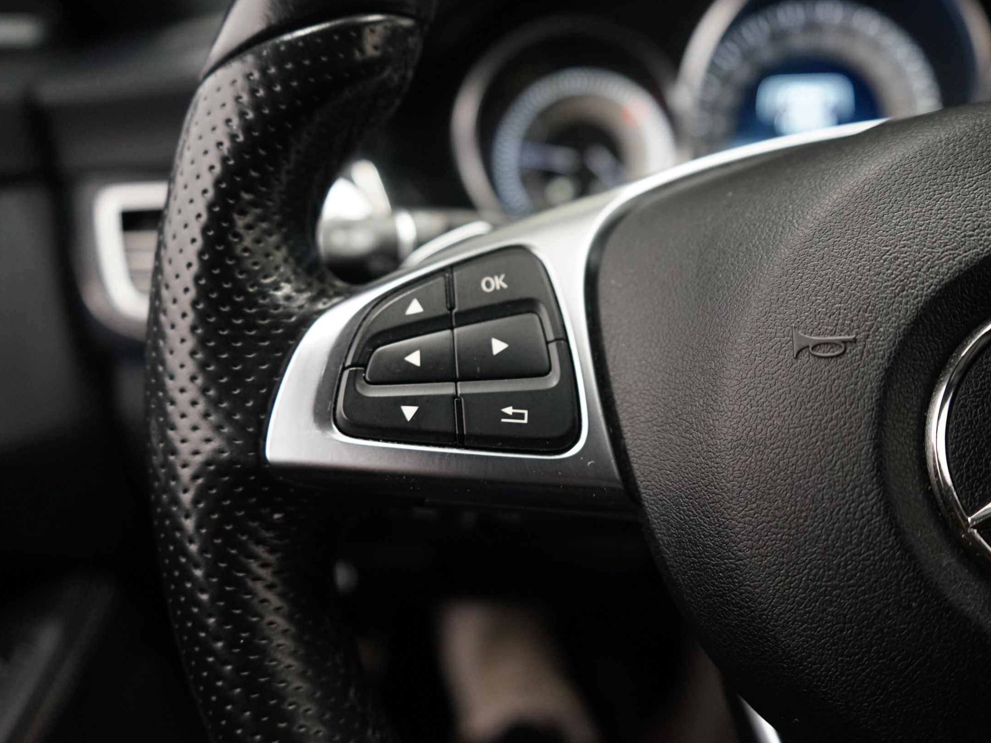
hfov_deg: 58.3
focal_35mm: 31
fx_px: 887
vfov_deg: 45.4
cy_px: 368
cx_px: 528
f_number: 3.5
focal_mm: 28
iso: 2500
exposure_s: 1/60
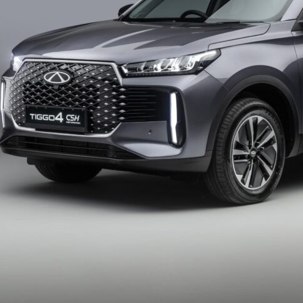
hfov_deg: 13.5
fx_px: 1277
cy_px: 81
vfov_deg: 13.5
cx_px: 235
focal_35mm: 129
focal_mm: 61
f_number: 8
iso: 100
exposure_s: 1/4
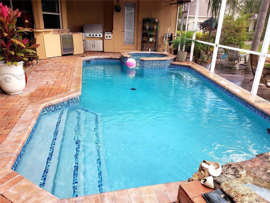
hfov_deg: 67.3
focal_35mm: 26
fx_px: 203
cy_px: 102
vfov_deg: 53.1
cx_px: 135
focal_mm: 4.3
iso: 50
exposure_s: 1/181
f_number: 2.4
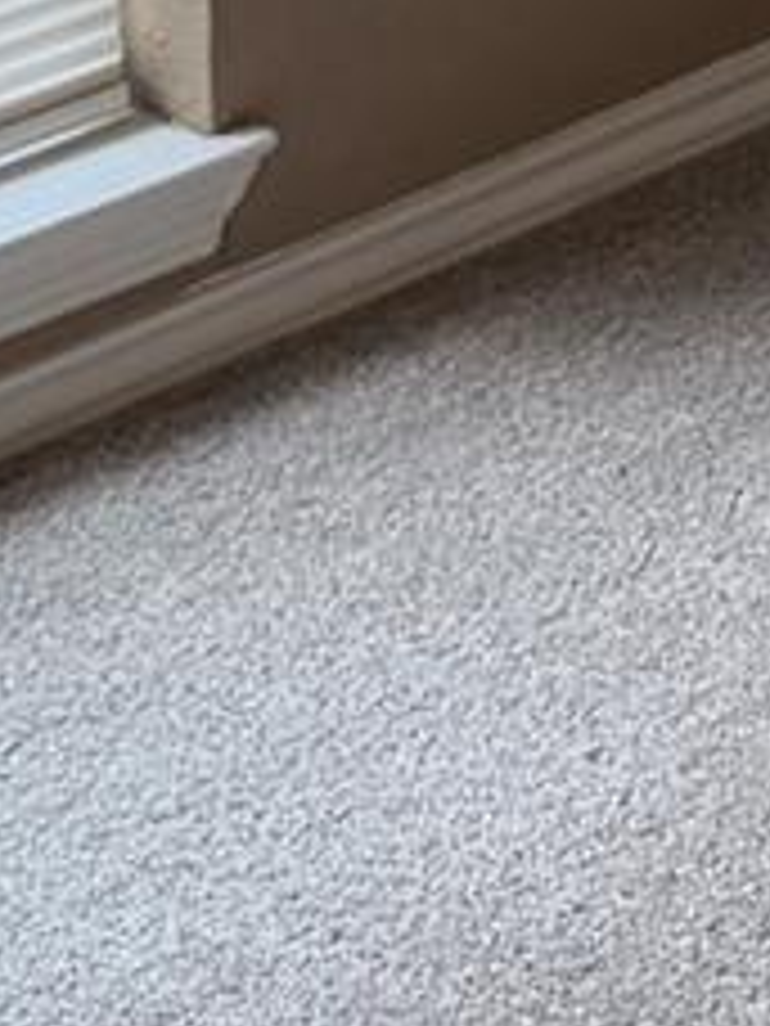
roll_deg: +0.2
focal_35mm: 162
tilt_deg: -9.1
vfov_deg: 10.7
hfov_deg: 8.7
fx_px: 4805
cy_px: -1269
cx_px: 1468
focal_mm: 6.76
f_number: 1.78
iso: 100
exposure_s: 1/132
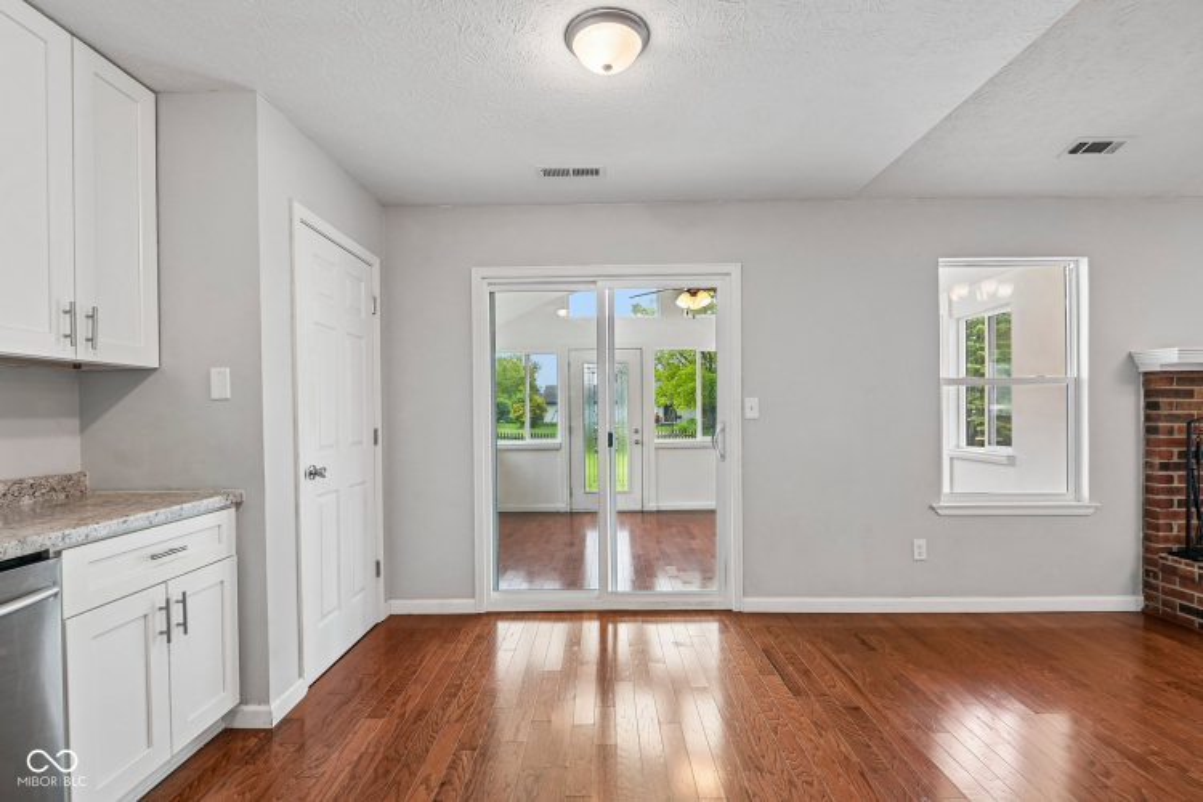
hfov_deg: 96.7
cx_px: 602
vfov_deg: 73.7
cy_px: 401
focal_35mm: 16
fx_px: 535
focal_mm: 16
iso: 320
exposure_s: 1/15
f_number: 8
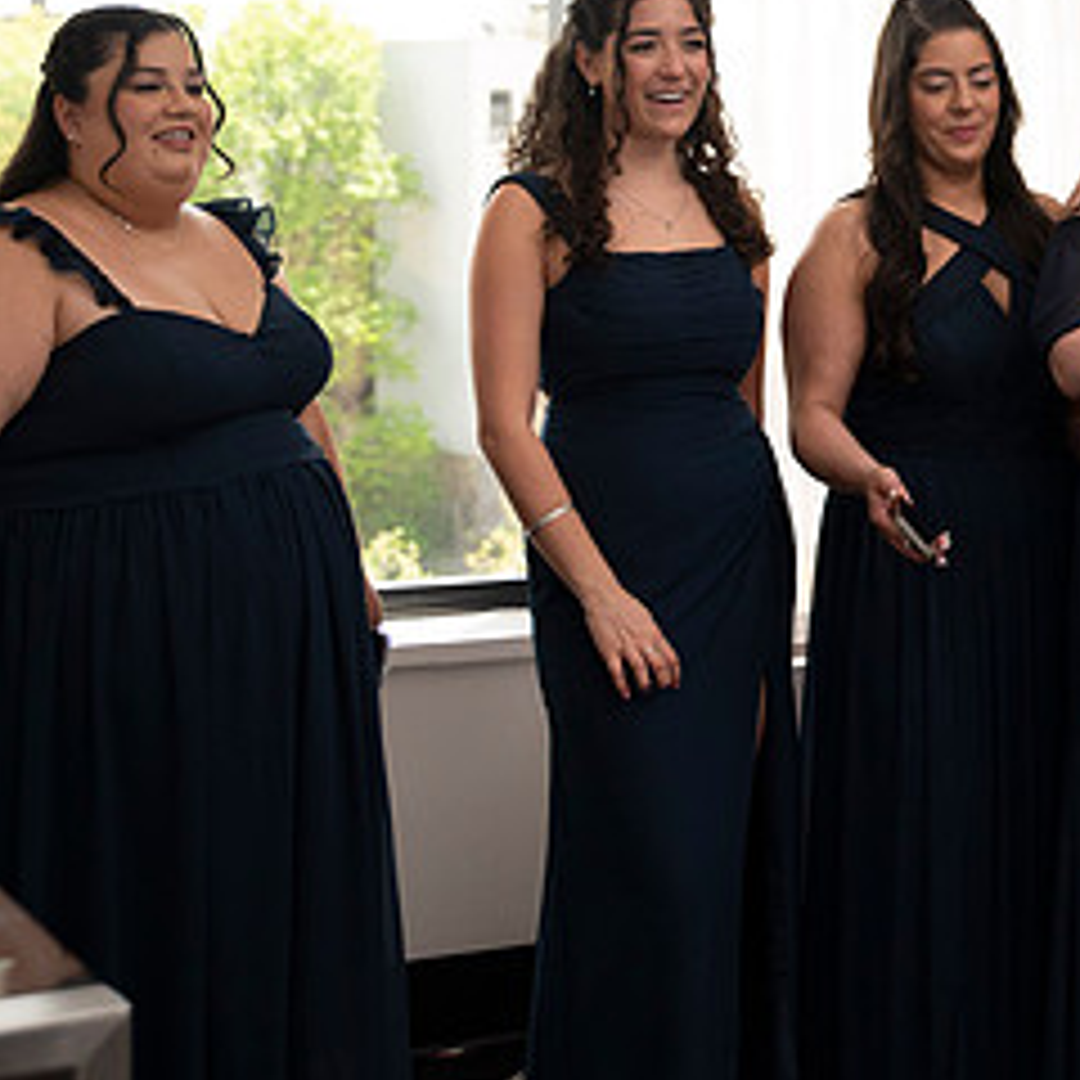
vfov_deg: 21.9
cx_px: 976
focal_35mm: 78
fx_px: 2753
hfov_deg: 21.7
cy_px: 225
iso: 1600
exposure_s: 1/1600
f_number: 2.8
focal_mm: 38
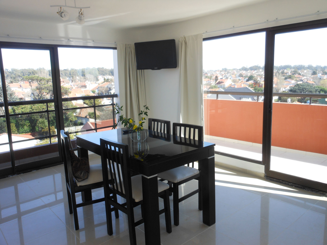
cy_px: 122
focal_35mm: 28
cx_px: 164
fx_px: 265
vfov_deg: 49.7
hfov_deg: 63.4
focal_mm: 5
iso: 80
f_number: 3.7
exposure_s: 1/80
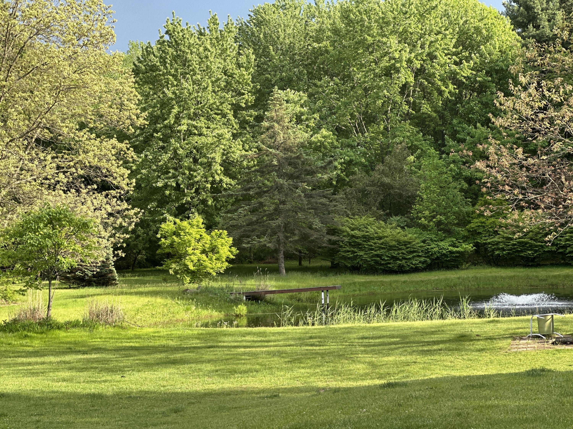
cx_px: 286
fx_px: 1275
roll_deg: +2.4
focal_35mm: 77
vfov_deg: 19.1
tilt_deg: +3.4
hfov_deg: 25.3
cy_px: 214
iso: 32
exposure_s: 1/121
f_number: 2.8
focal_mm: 9
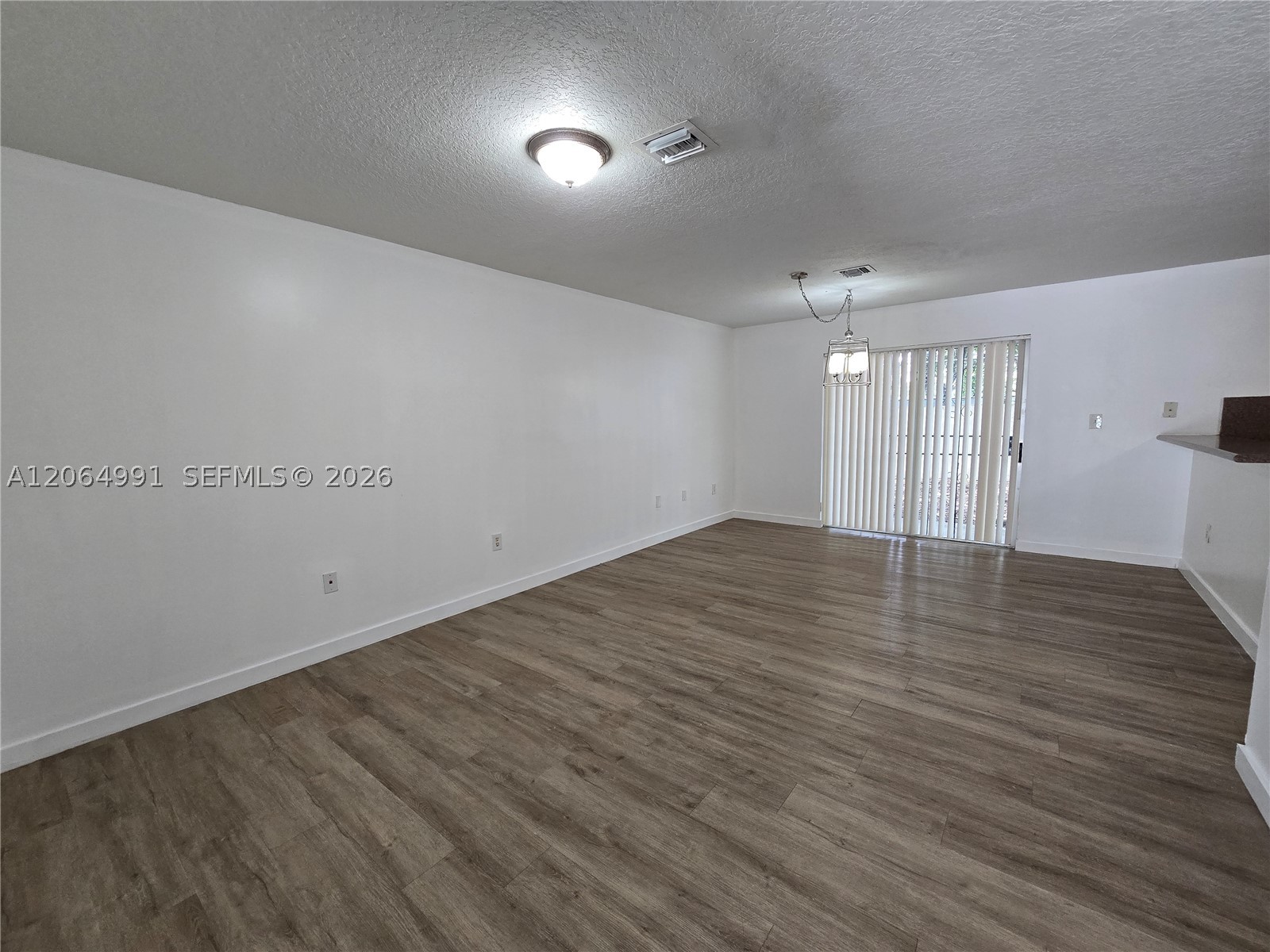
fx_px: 477
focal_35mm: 13
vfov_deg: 89.9
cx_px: 635
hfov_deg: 106.2
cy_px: 476
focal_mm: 2.2
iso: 200
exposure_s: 1/60
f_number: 2.2
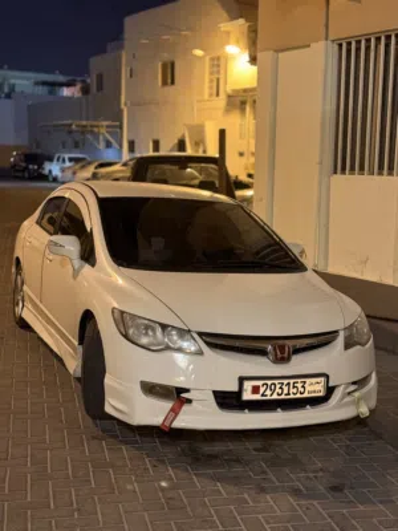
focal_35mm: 48
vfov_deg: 39.7
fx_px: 736
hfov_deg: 30.3
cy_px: 266
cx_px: 199
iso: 500
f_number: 1.78
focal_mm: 6.76
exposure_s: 1/25
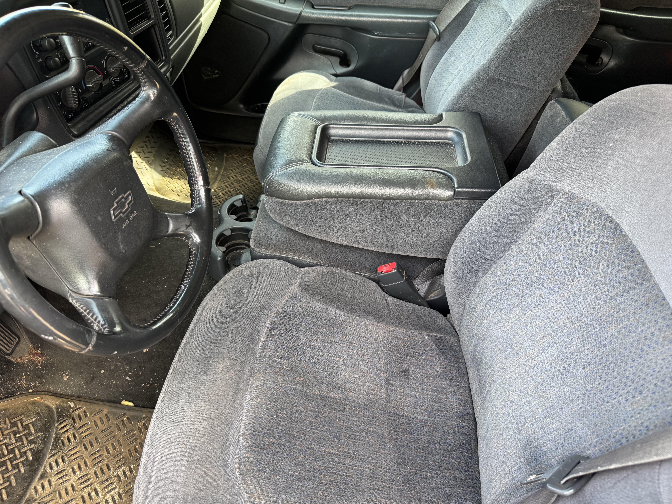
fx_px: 466
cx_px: 336
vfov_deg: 56.8
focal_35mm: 24
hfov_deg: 71.6
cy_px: 252
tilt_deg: -46.0
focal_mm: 6.76
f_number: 1.78
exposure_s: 1/121
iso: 200
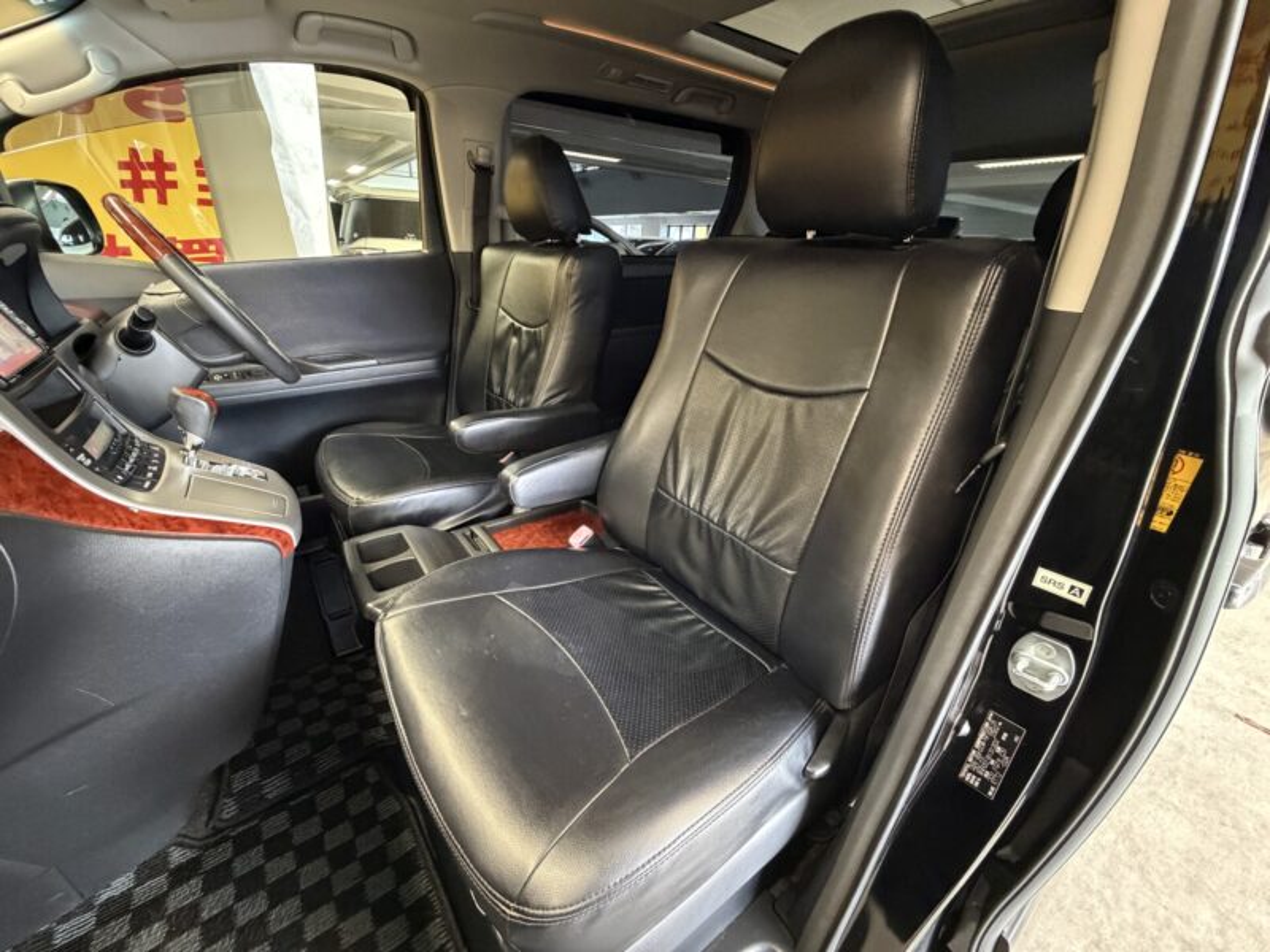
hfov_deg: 102.1
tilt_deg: -23.8
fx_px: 514
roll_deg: -2.4
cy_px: 476
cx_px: 635
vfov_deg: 85.7
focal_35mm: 14
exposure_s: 1/50
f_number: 2.2
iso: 1250
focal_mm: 2.22
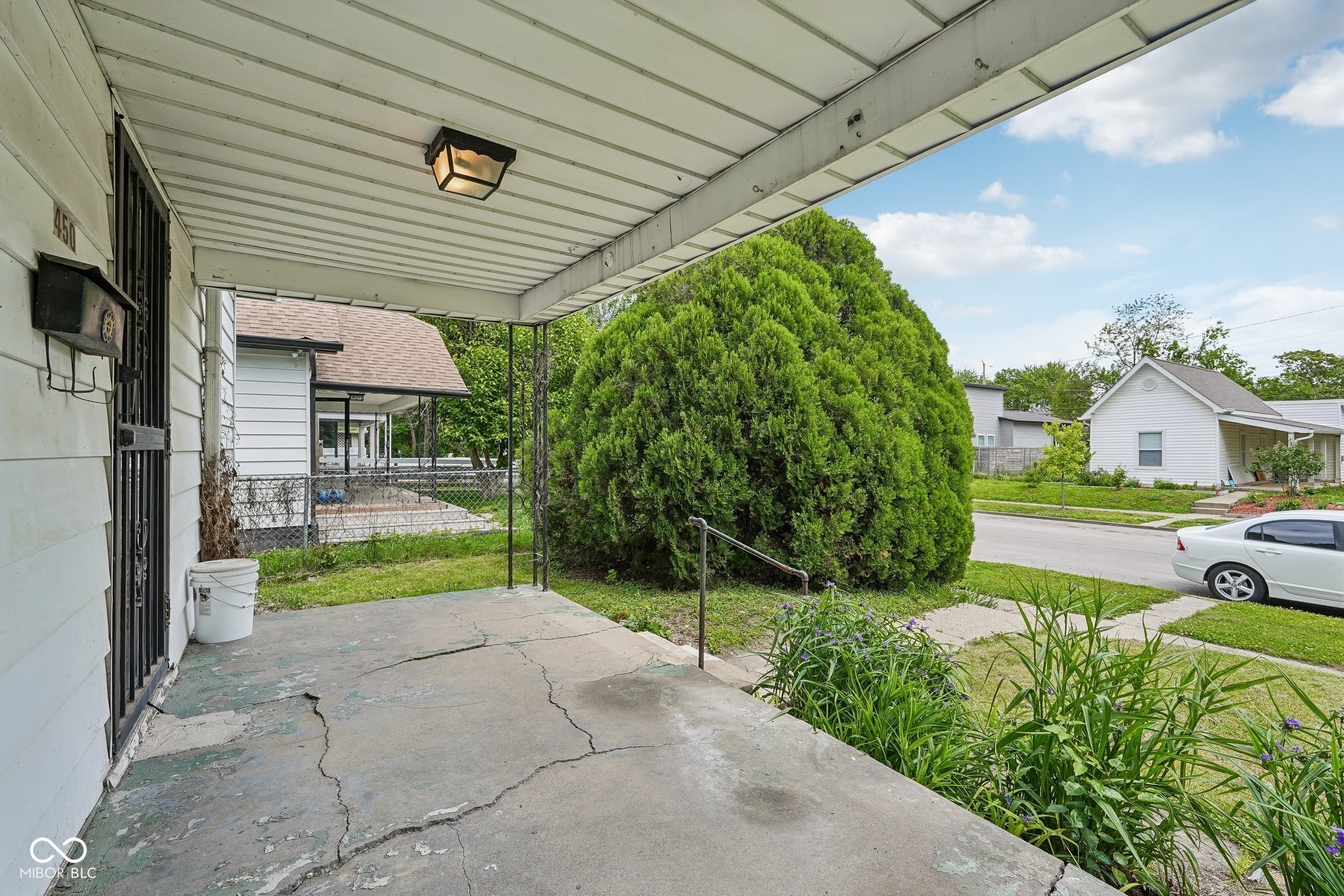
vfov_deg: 73.7
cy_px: 448
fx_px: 597
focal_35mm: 16
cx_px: 672
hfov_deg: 96.7
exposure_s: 1/100
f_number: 8
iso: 100
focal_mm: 16
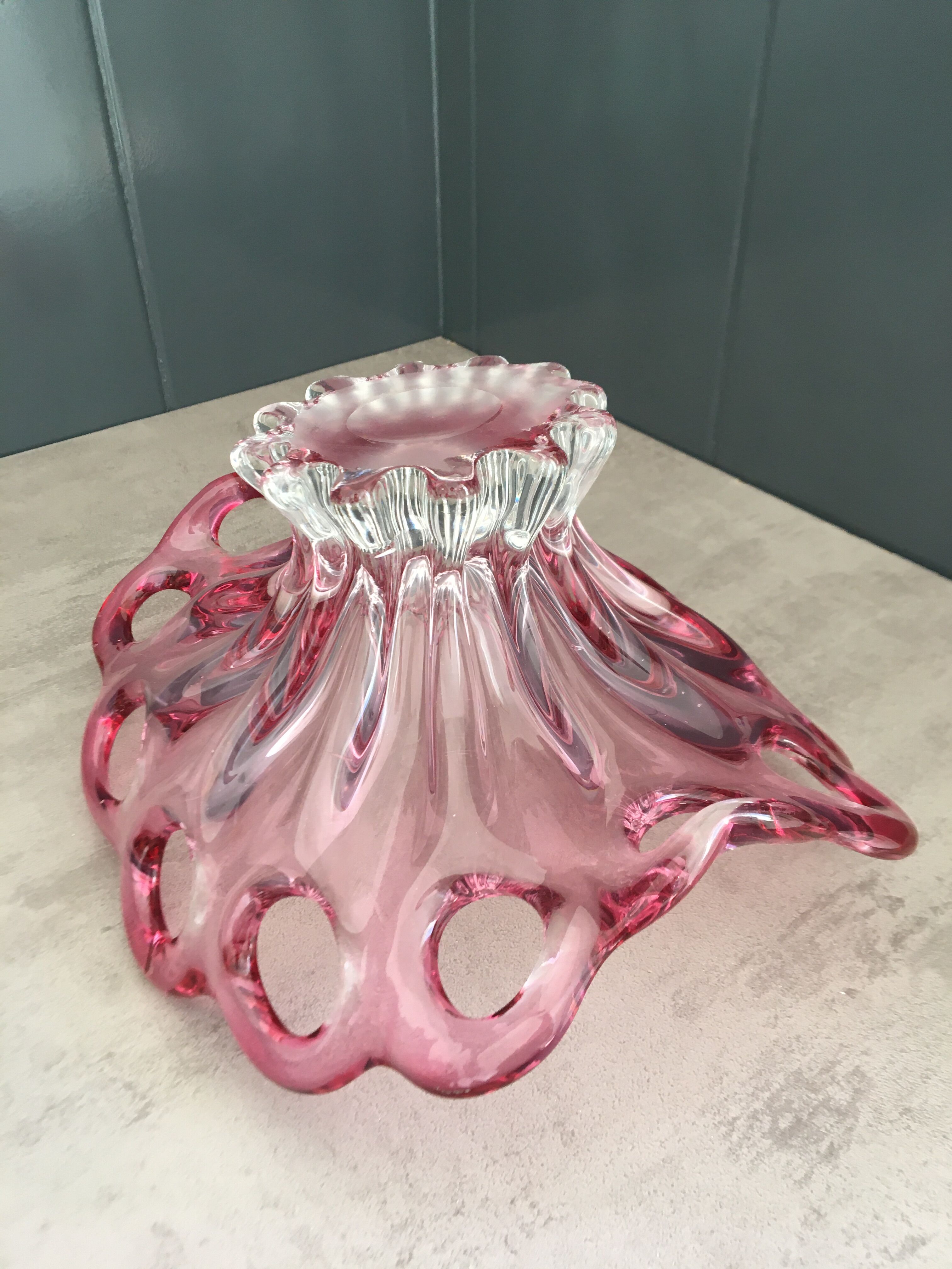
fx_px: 1063
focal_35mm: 29
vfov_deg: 61.7
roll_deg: +0.6
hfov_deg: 48.2
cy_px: 634
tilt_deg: -36.1
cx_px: 476
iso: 32
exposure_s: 1/33
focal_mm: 4.15
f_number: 2.2
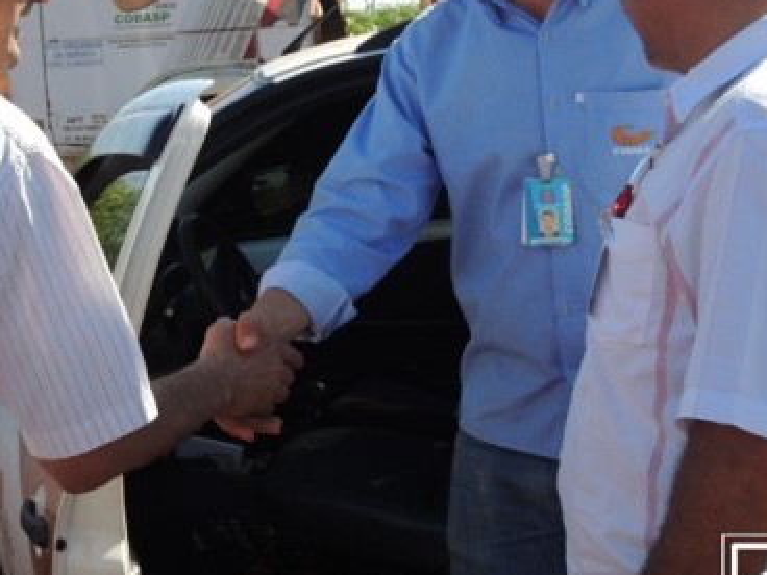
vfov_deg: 16.9
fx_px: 1928
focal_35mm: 87
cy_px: 181
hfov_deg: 22.2
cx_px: 150
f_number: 3.3
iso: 100
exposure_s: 1/640
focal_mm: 7.1
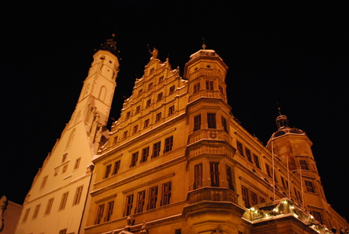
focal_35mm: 27
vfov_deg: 48.1
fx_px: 262
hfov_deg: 67.3
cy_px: 117
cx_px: 174
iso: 1600
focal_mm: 18
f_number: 2.8
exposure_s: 1/13
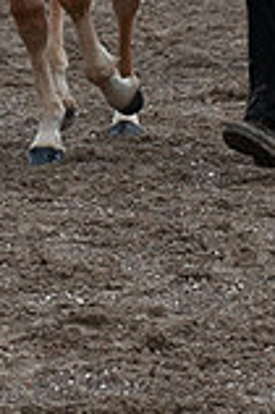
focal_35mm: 442
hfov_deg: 3.1
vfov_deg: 4.7
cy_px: -102
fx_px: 5075
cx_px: 25
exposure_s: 1/1250
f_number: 5.6
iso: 640
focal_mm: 155
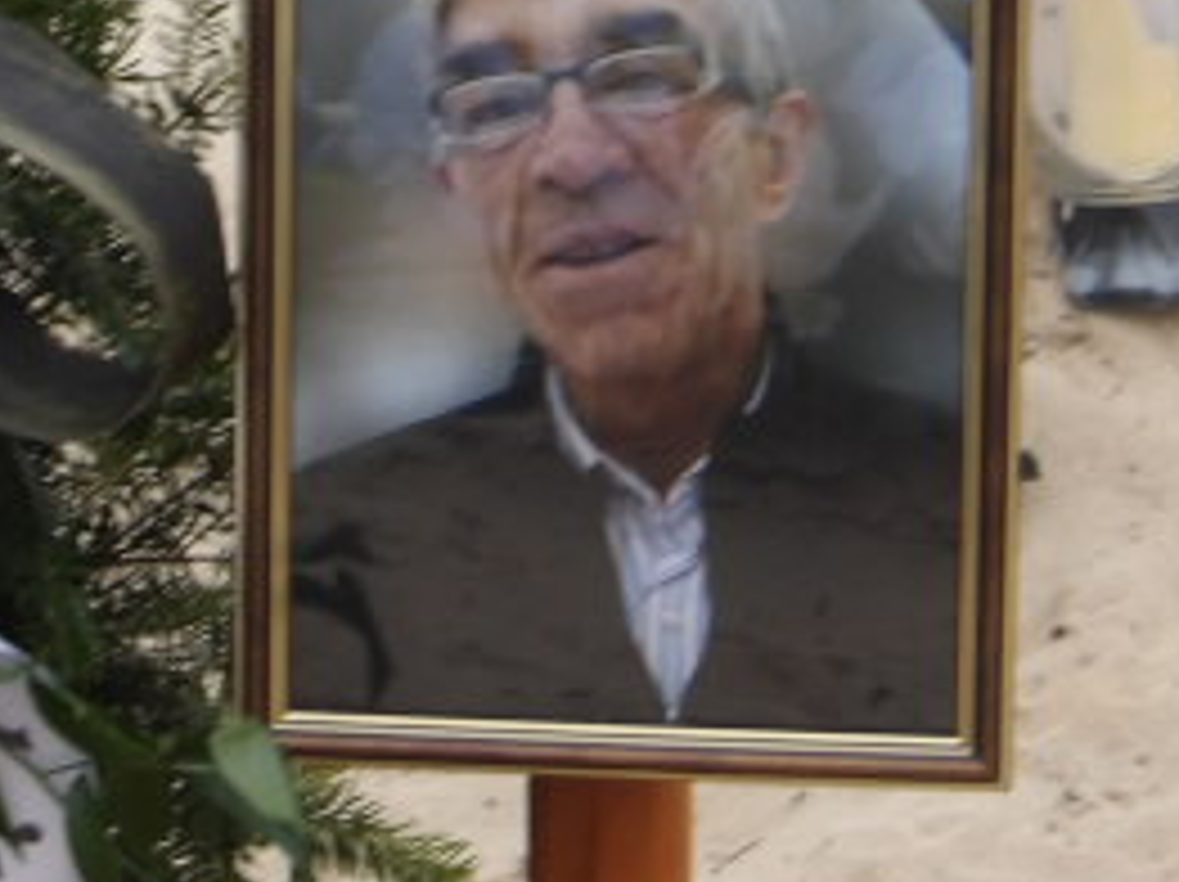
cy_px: -176
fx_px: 8983
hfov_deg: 7.5
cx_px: 626
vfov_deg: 5.6
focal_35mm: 264
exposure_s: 1/63
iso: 100
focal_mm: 19.6
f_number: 6.6
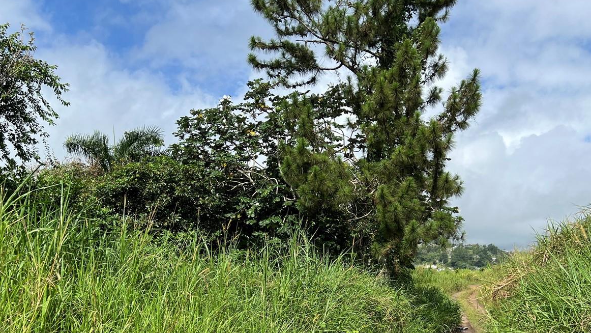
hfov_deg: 51.5
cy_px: 299
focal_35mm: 39
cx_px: 259
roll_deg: +0.4
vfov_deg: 29.2
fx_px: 611
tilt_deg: -3.0
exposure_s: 1/3968
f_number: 1.5
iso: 50
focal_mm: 5.7
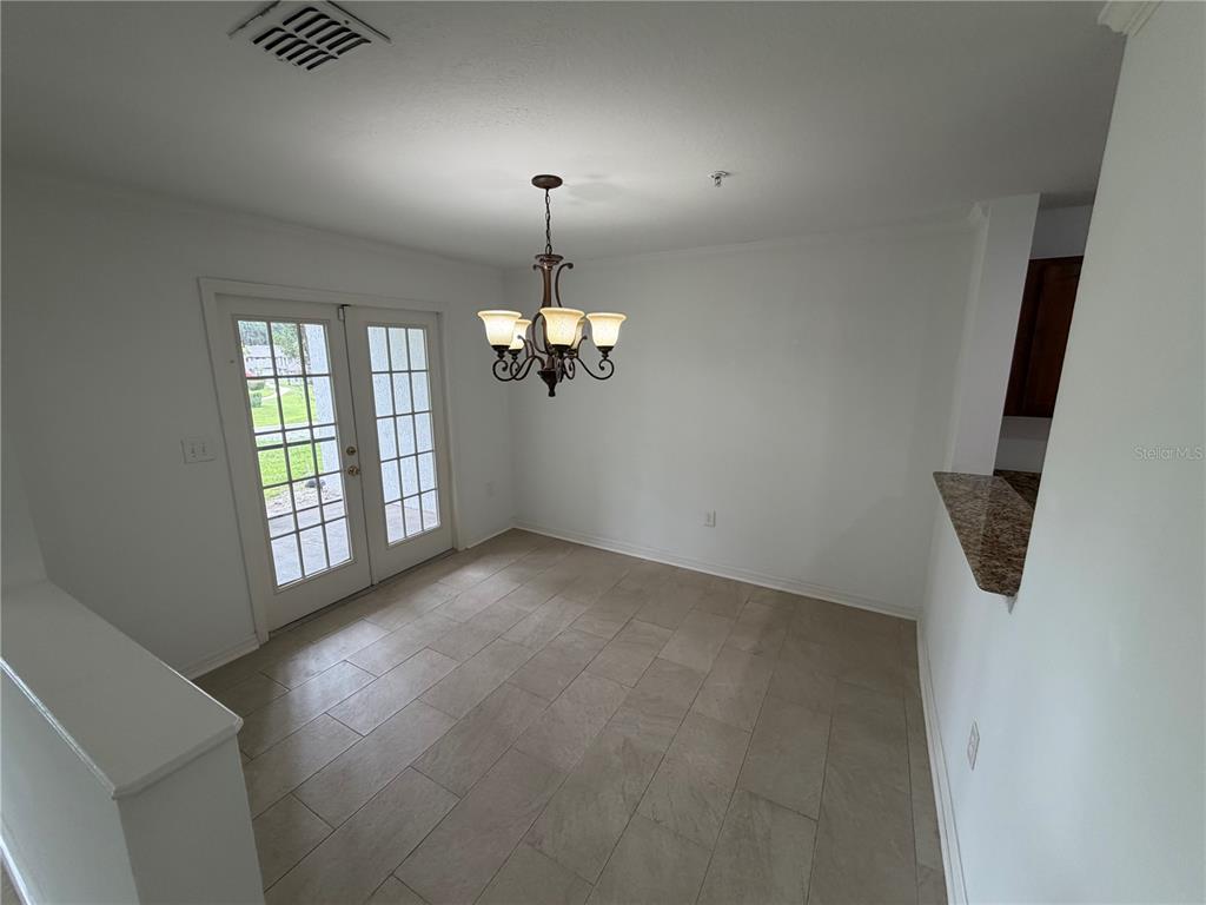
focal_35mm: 14
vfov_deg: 85.7
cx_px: 603
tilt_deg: -12.2
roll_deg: +0.6
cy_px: 452
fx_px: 488
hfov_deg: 102.1
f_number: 2.2
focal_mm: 2.22
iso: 160
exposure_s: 1/120
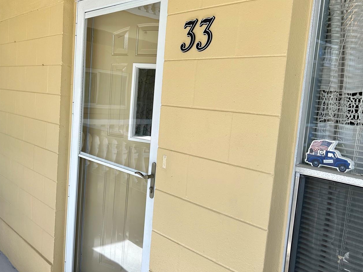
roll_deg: -3.6
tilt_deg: -6.0
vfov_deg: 42.9
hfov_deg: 55.2
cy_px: 131
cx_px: 157
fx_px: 346
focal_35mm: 33
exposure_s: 1/808
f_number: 1.5
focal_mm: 5.7
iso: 50
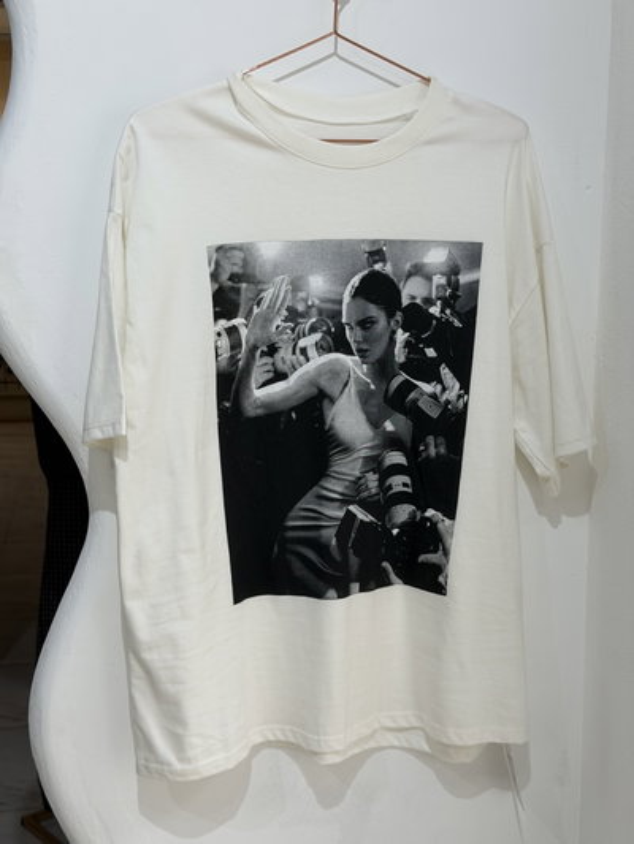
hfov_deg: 30.3
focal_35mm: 48
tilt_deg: -10.0
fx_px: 1172
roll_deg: -0.3
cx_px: 317
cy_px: 422
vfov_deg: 39.6
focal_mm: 6.76
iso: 64
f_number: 1.78
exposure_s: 1/100
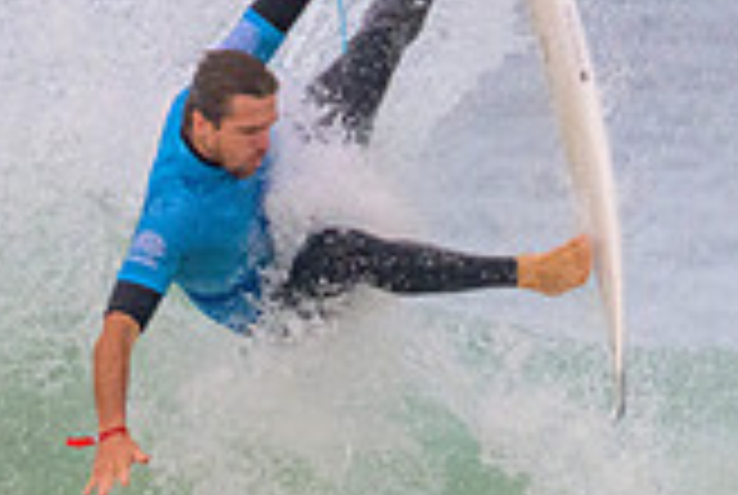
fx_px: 57935
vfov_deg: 0.5
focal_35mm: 2821
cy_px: 601
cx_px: 378
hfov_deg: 0.7
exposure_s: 1/2000
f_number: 11
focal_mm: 800
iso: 3600
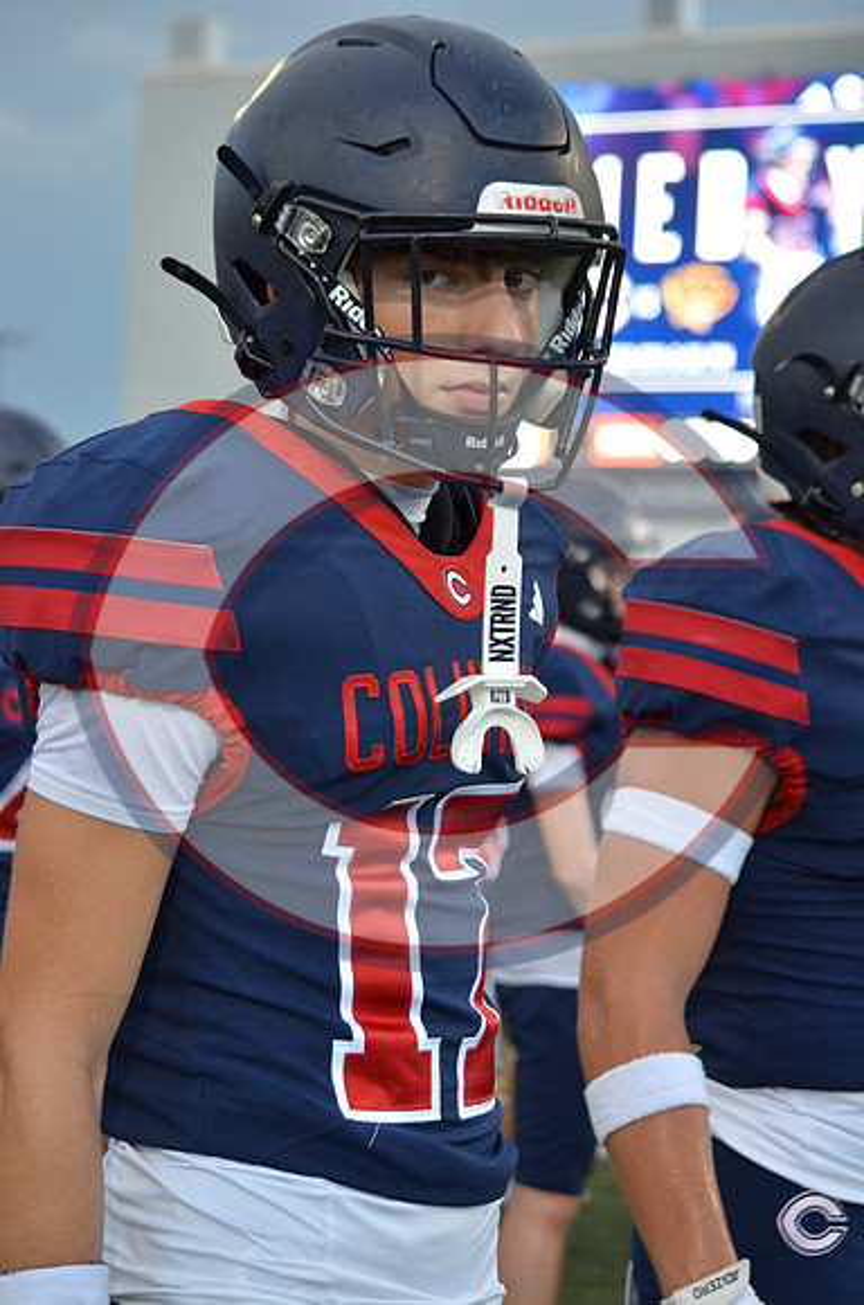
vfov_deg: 22.0
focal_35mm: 93
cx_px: 432
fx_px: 3364
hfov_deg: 14.6
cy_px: 652
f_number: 4.5
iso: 1250
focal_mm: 62
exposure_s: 1/500
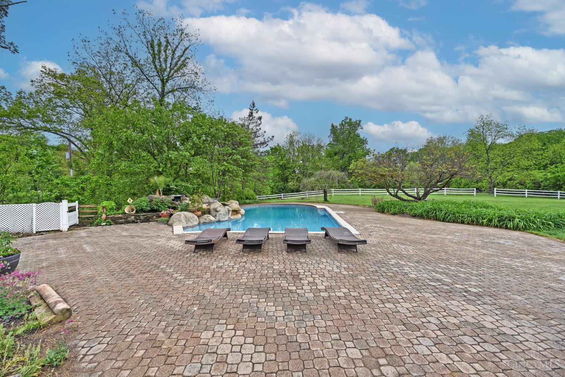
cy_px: 188
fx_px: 220
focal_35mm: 14
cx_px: 282
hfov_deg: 104.3
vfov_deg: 81.2
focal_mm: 14
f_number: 6.3
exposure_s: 1/320
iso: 100
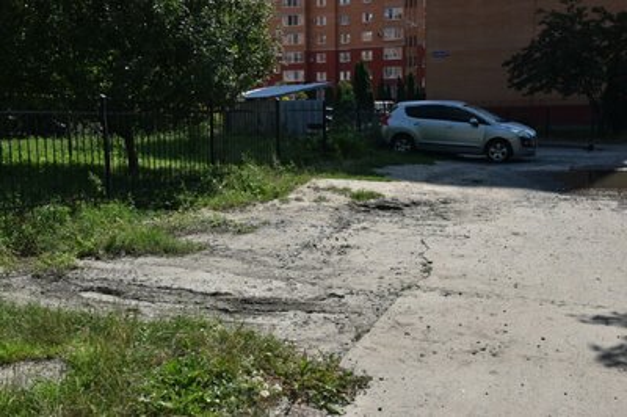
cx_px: 314
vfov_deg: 36.8
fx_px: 626
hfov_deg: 53.2
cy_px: 208
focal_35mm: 36
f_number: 11
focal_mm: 24
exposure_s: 1/500
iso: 200
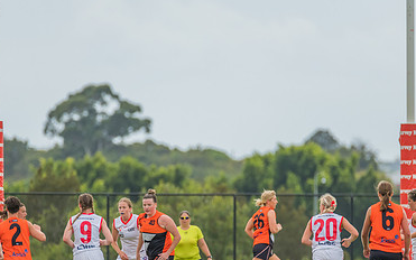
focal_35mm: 965
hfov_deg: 2.2
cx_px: 183
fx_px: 10942
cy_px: 216
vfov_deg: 1.4
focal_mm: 600
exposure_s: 1/1600
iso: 1000
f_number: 9
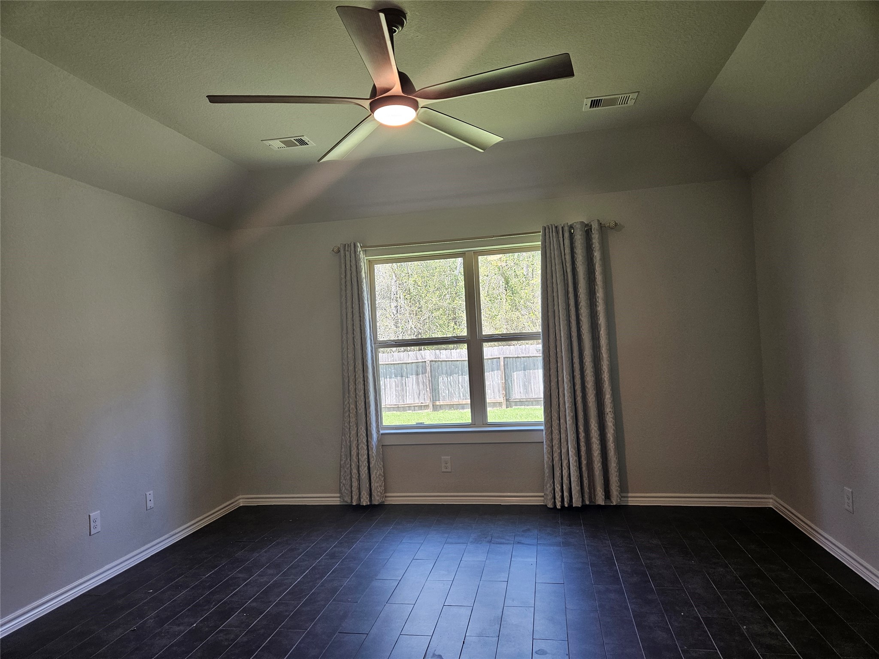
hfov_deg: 73.9
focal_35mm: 23
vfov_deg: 58.9
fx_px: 584
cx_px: 440
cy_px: 330
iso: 125
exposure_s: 1/120
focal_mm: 5.4
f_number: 1.8
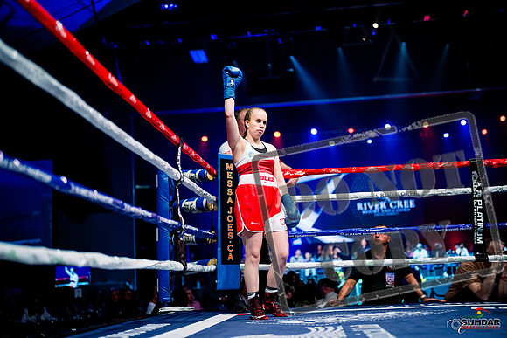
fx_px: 704
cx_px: 254
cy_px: 169
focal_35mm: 50
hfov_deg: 39.6
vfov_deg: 27.0
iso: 4000
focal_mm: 50
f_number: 1.4
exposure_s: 1/1250
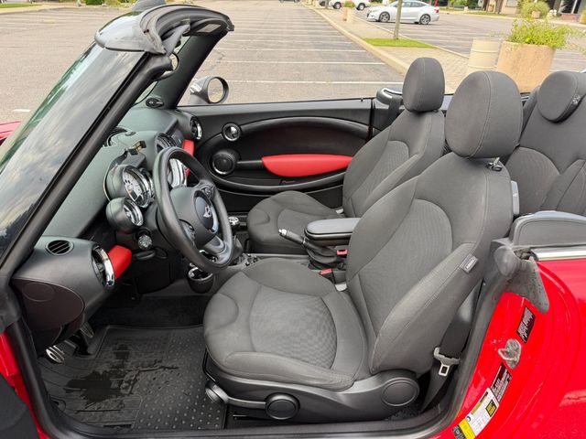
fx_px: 406
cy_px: 220
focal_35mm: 24
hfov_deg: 71.6
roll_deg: -2.1
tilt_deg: -28.1
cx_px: 293
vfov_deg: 56.8
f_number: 1.78
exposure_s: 1/535
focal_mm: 6.76
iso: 80
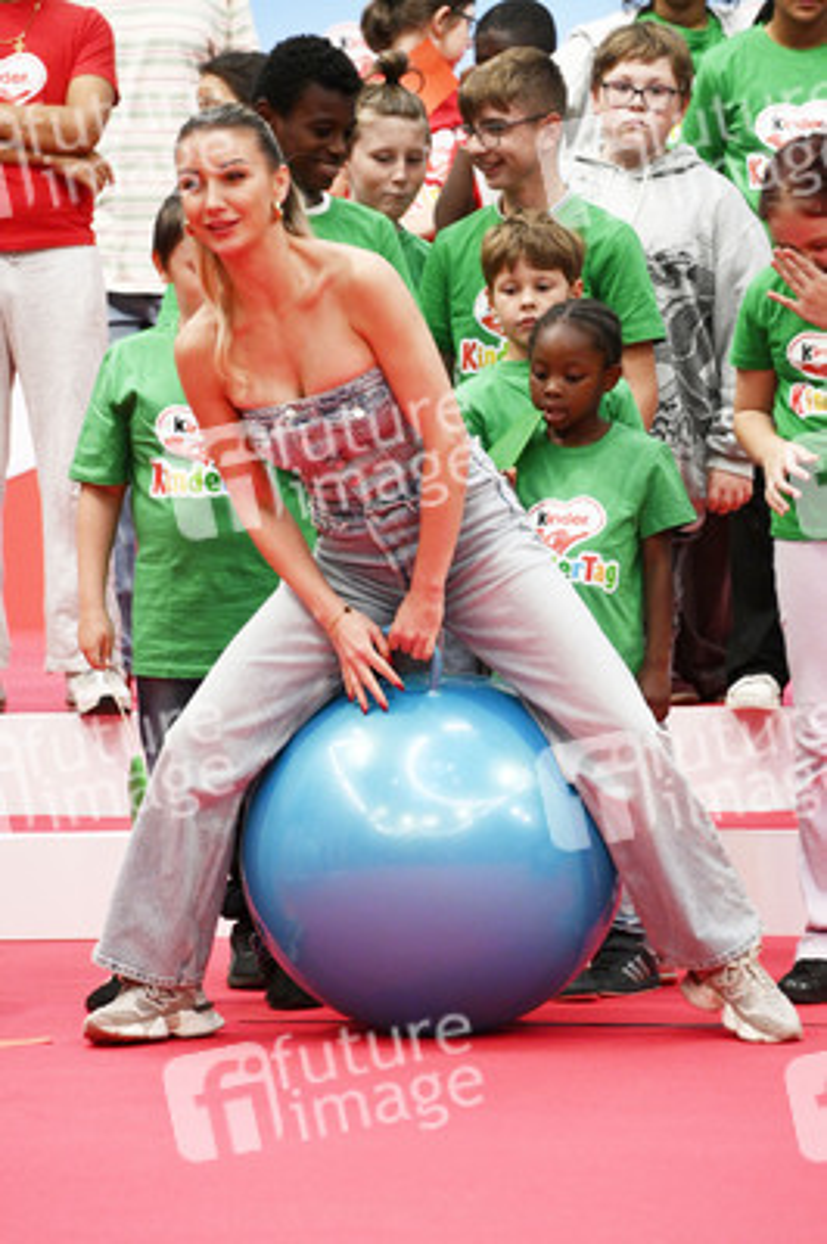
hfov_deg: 6.9
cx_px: 414
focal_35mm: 200
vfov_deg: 10.3
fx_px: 6903
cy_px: 622
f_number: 5.6
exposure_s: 1/160
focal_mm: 200
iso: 4000
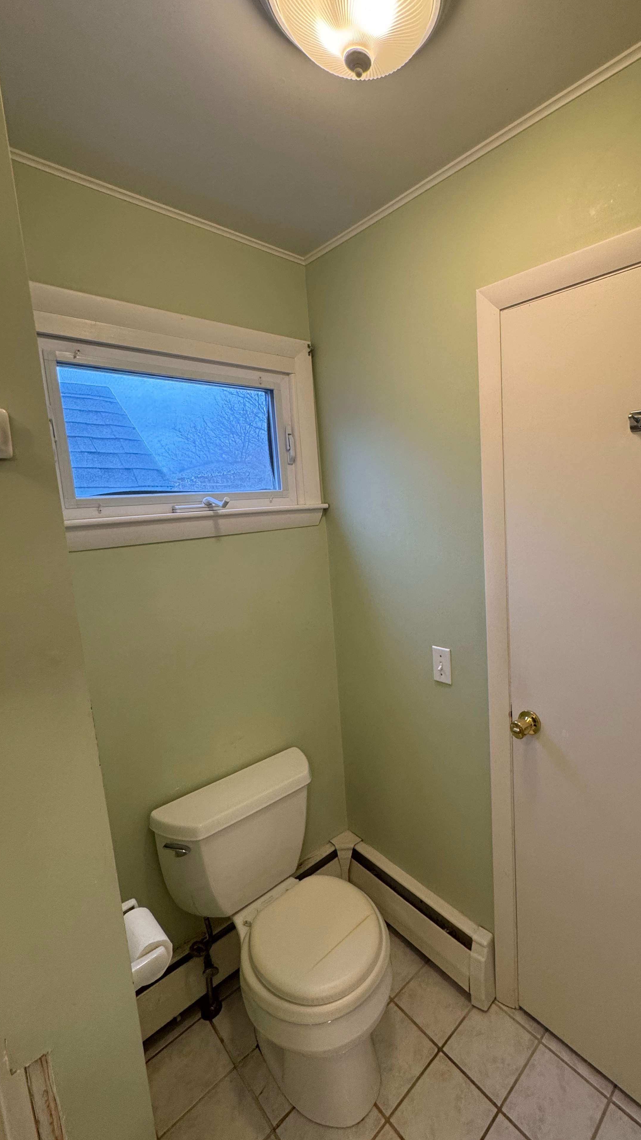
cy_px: 555
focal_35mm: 16
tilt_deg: -8.1
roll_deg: +2.8
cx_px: 430
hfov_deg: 65.2
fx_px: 484
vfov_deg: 99.4
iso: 200
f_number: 2.2
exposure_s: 1/120
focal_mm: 2.22
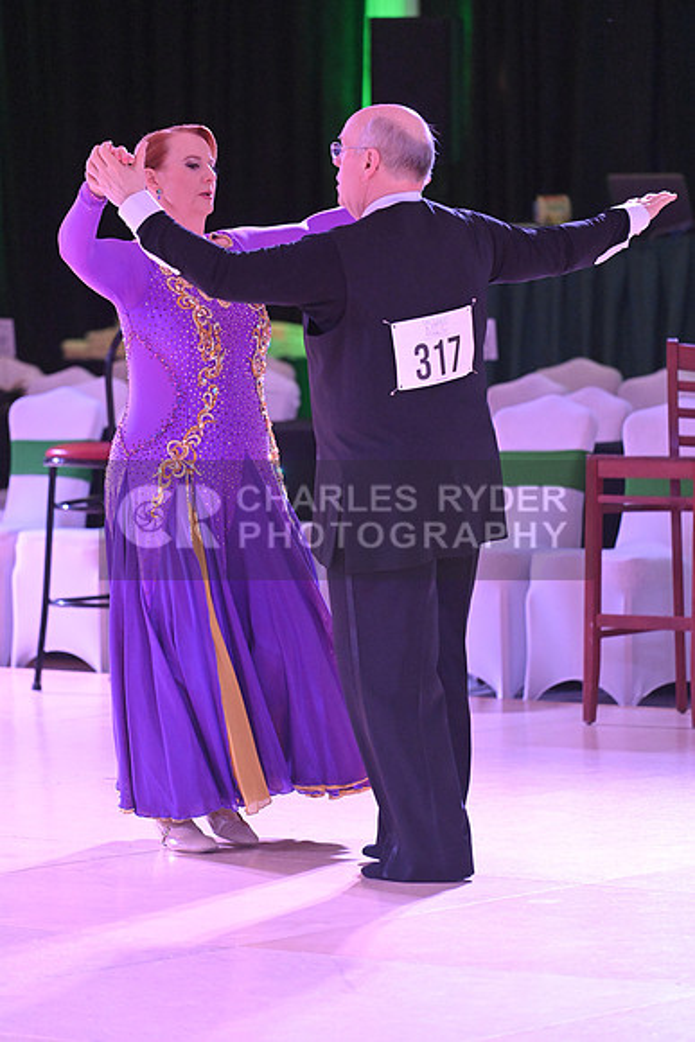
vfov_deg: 10.3
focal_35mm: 200
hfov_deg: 6.9
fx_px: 5788
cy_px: 521
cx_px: 348
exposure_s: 1/400
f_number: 4.5
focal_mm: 200
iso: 5000
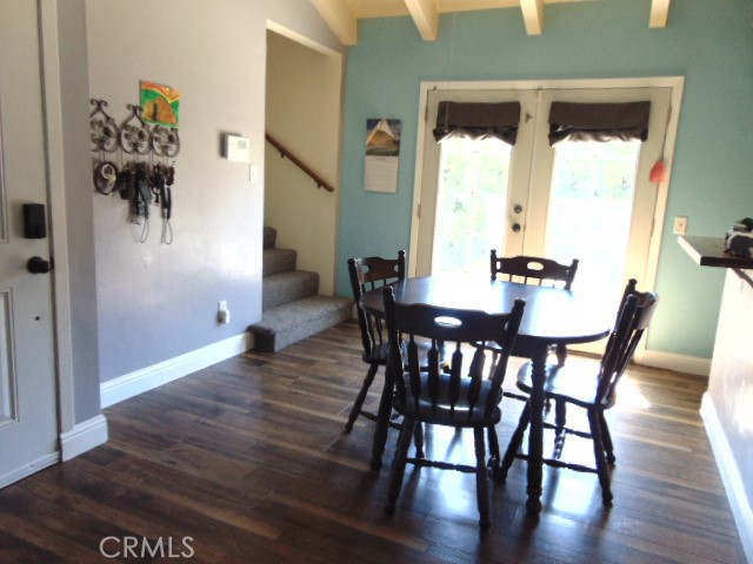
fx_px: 544
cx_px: 376
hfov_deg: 69.4
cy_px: 282
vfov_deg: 54.9
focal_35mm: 25
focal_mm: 4.5
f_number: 3
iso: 160
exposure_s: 1/30
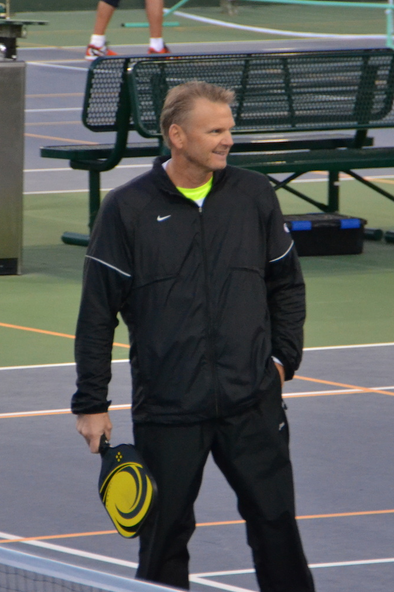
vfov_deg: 6.3
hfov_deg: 4.2
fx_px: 5334
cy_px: 285
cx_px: 195
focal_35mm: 325
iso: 2500
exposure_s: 1/125
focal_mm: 135
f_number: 6
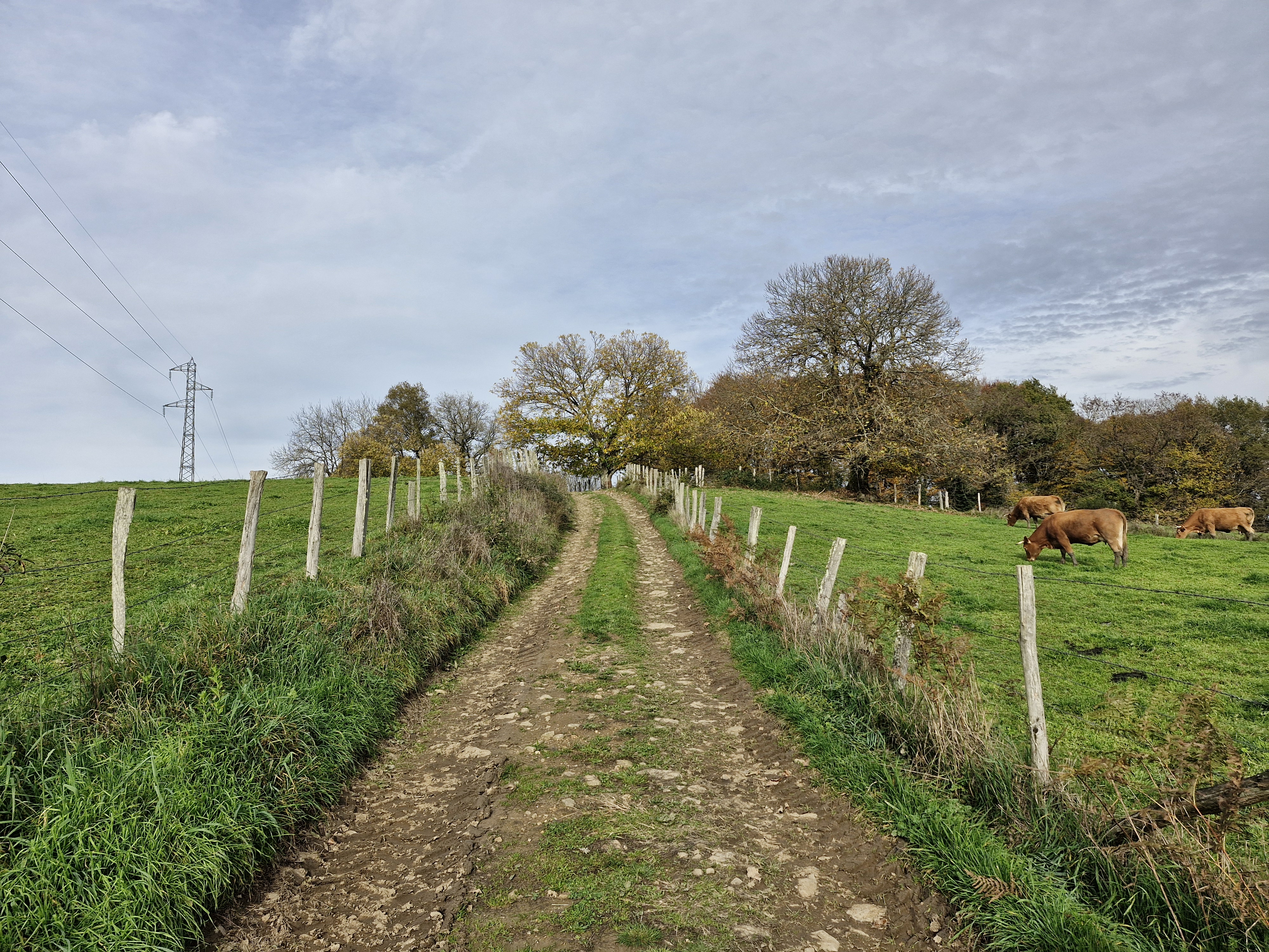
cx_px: 634
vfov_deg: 58.9
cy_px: 476
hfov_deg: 73.9
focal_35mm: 23
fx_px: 843
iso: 50
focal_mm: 5.54
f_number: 1.8
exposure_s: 1/1800
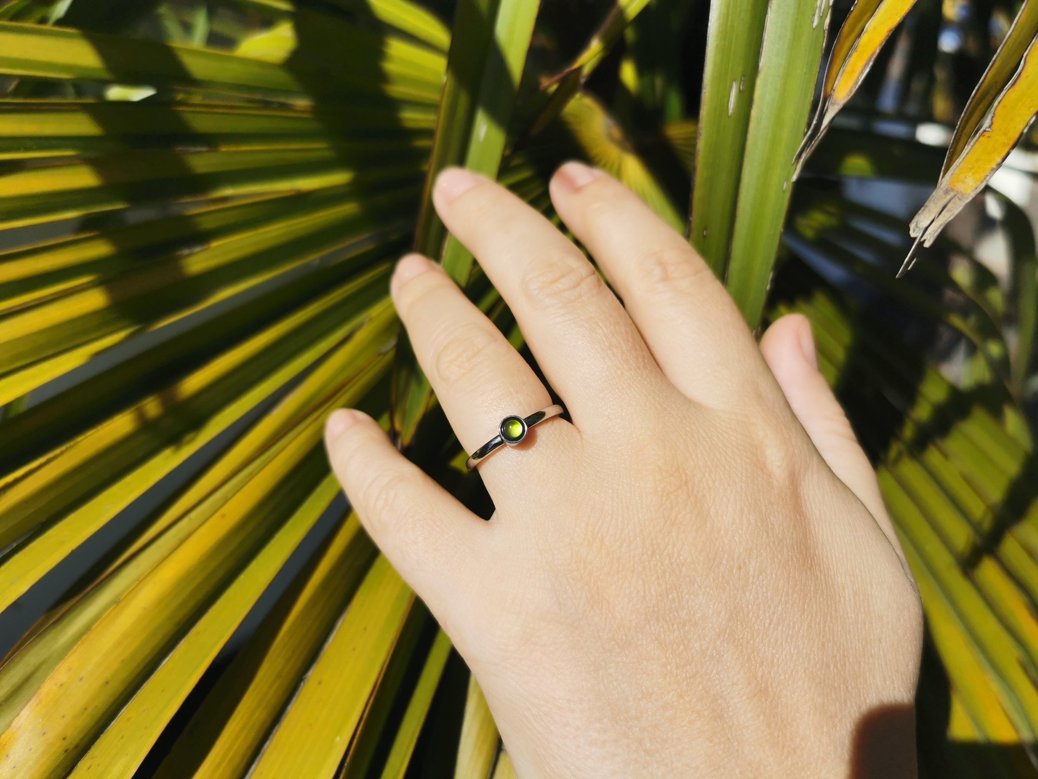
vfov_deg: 51.4
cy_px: 390
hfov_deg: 65.3
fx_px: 810
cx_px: 519
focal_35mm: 27
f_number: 1.6
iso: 50
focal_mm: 5.56
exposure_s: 1/6993
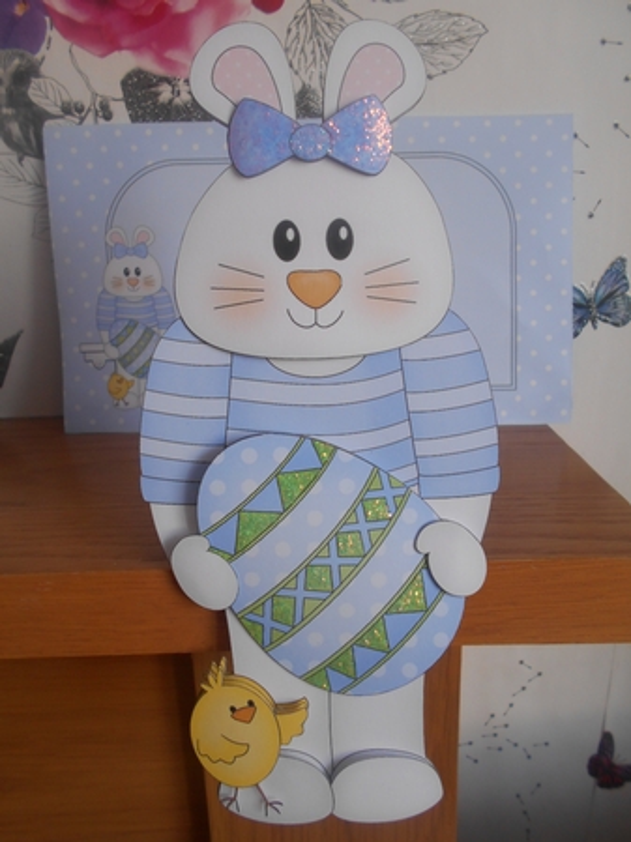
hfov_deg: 53.0
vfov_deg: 67.3
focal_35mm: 26
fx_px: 633
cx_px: 316
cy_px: 421
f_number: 3.2
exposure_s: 1/30
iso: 180
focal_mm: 4.6
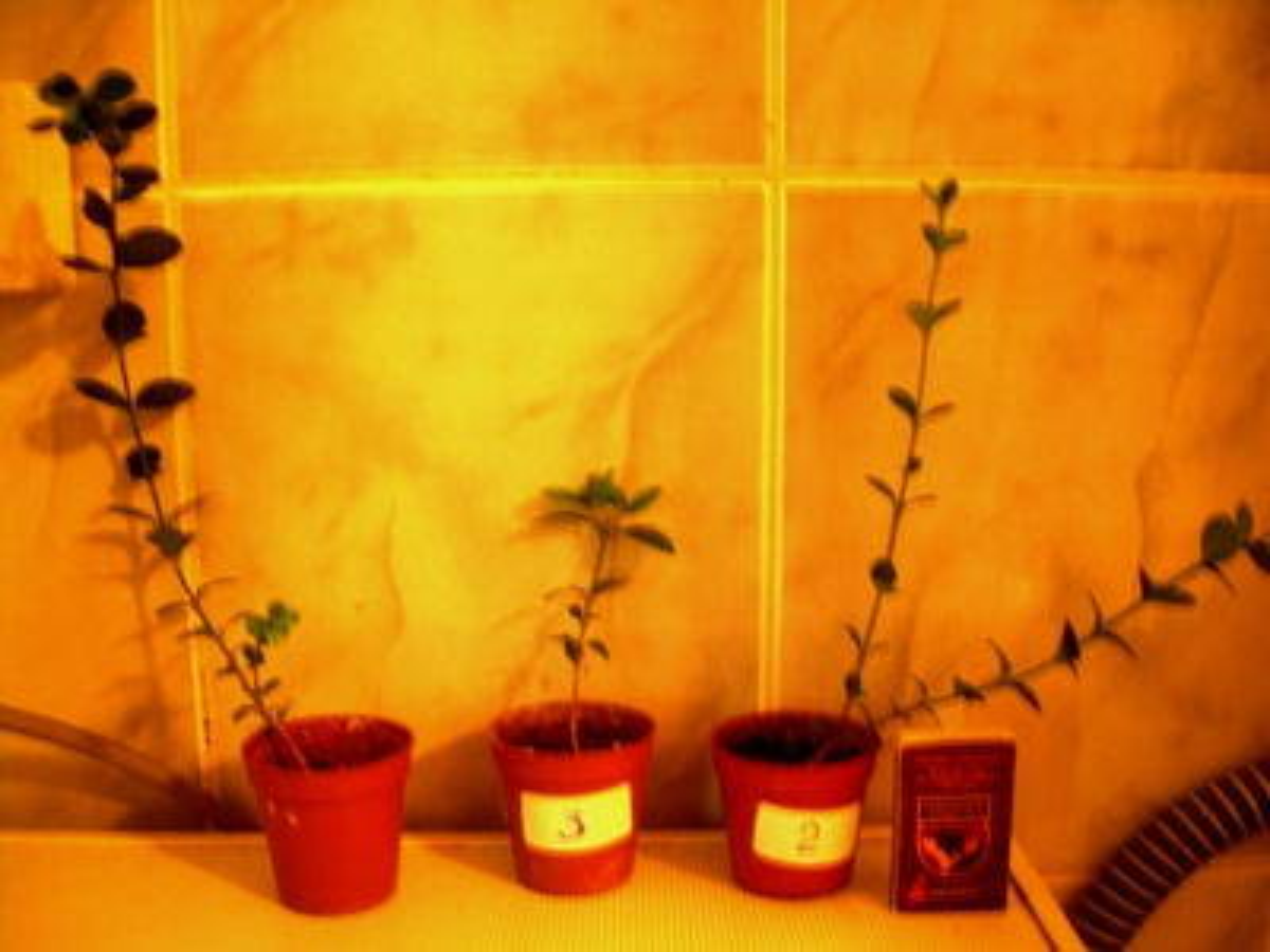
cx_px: 635
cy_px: 476
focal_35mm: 38
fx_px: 1394
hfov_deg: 49.0
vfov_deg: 37.7
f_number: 2.8
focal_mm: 6.3
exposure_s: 1/1.7
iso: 100
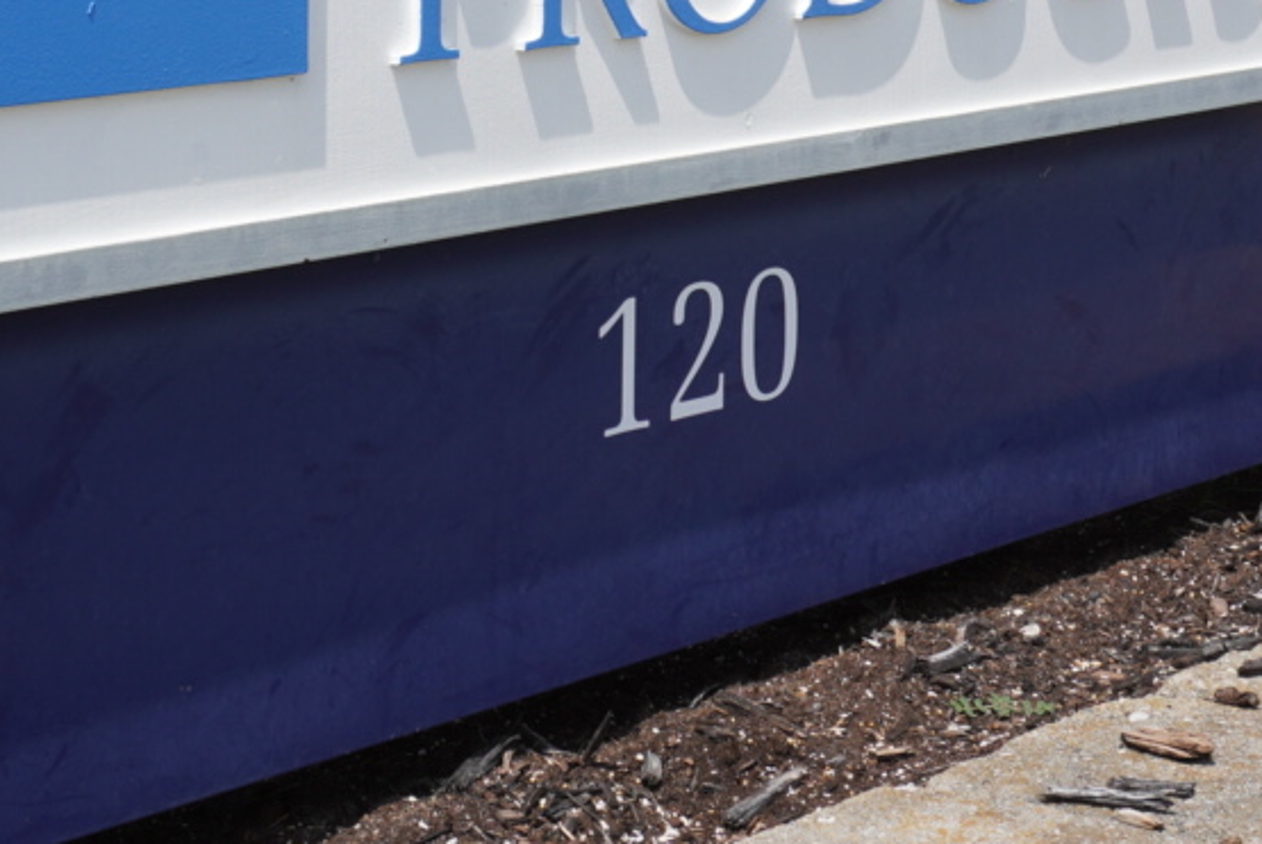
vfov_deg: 13.2
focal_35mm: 100
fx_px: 3524
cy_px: -225
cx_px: 580
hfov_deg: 20.3
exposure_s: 1/320
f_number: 8
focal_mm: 23
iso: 100
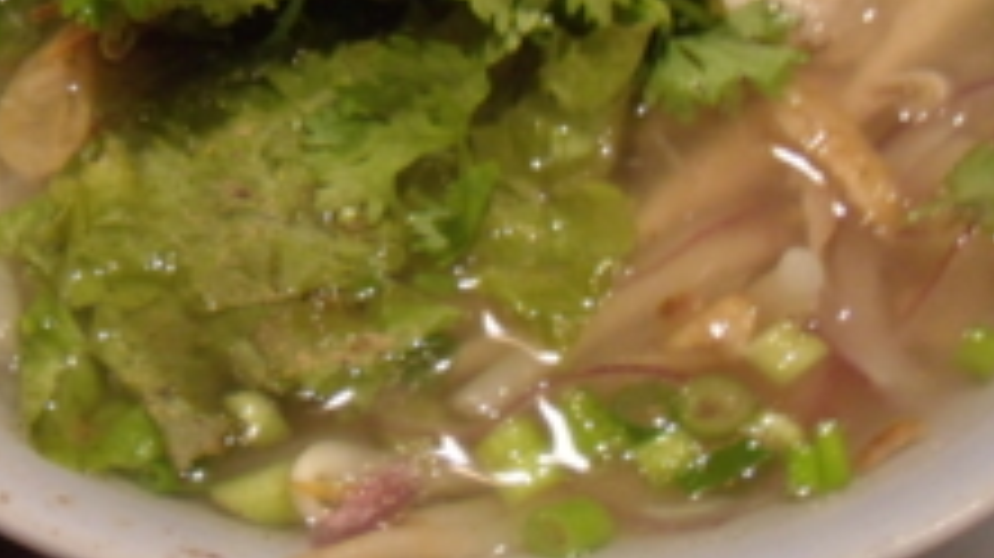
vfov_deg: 16.9
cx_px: 315
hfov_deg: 29.5
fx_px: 1870
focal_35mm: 71
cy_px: 180
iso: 400
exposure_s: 1/8
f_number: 3.6
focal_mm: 6.4
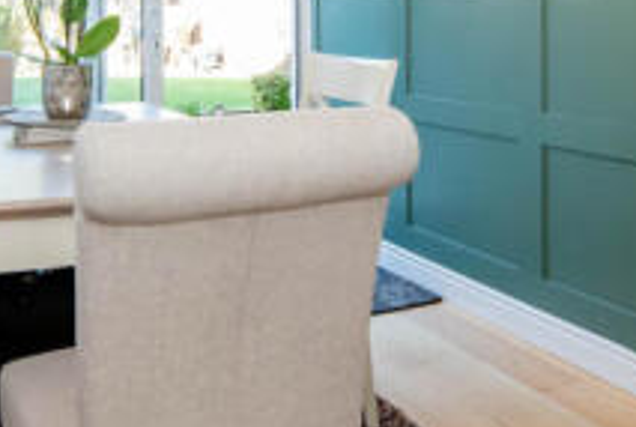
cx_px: 224
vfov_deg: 27.9
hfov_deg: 42.2
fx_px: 814
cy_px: 13
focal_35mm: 46
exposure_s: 1/125
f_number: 7.1
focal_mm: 15
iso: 2500
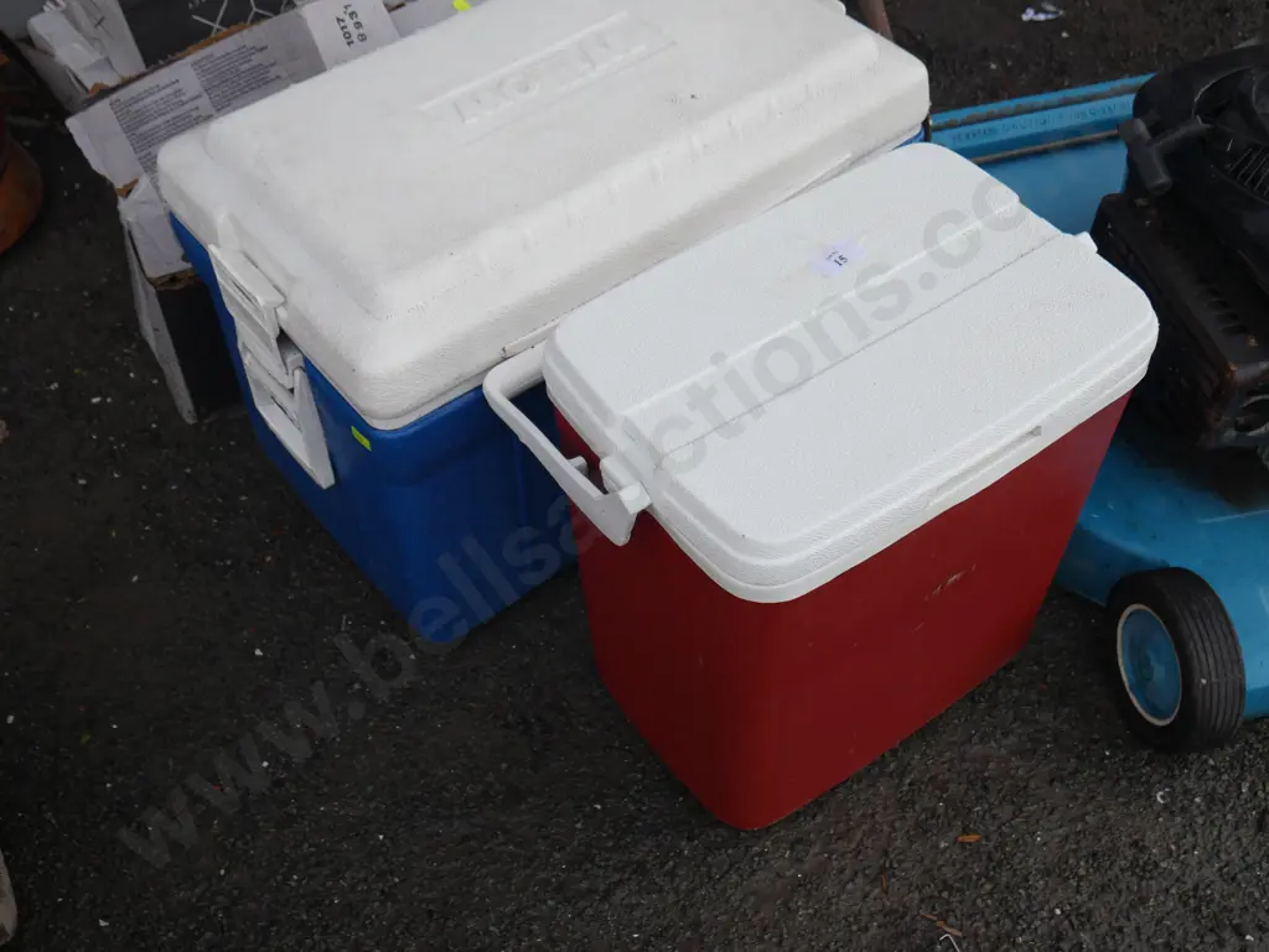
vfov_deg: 36.0
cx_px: 634
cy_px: 476
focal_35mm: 40
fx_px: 1467
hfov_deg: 46.8
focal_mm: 20
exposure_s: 1/160
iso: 200
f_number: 5
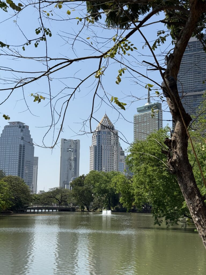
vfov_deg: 39.7
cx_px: 103
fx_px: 381
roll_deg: -0.9
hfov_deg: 30.3
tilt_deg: +11.2
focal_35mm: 48
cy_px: 138
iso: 64
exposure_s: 1/6024
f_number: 1.78
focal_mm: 6.76
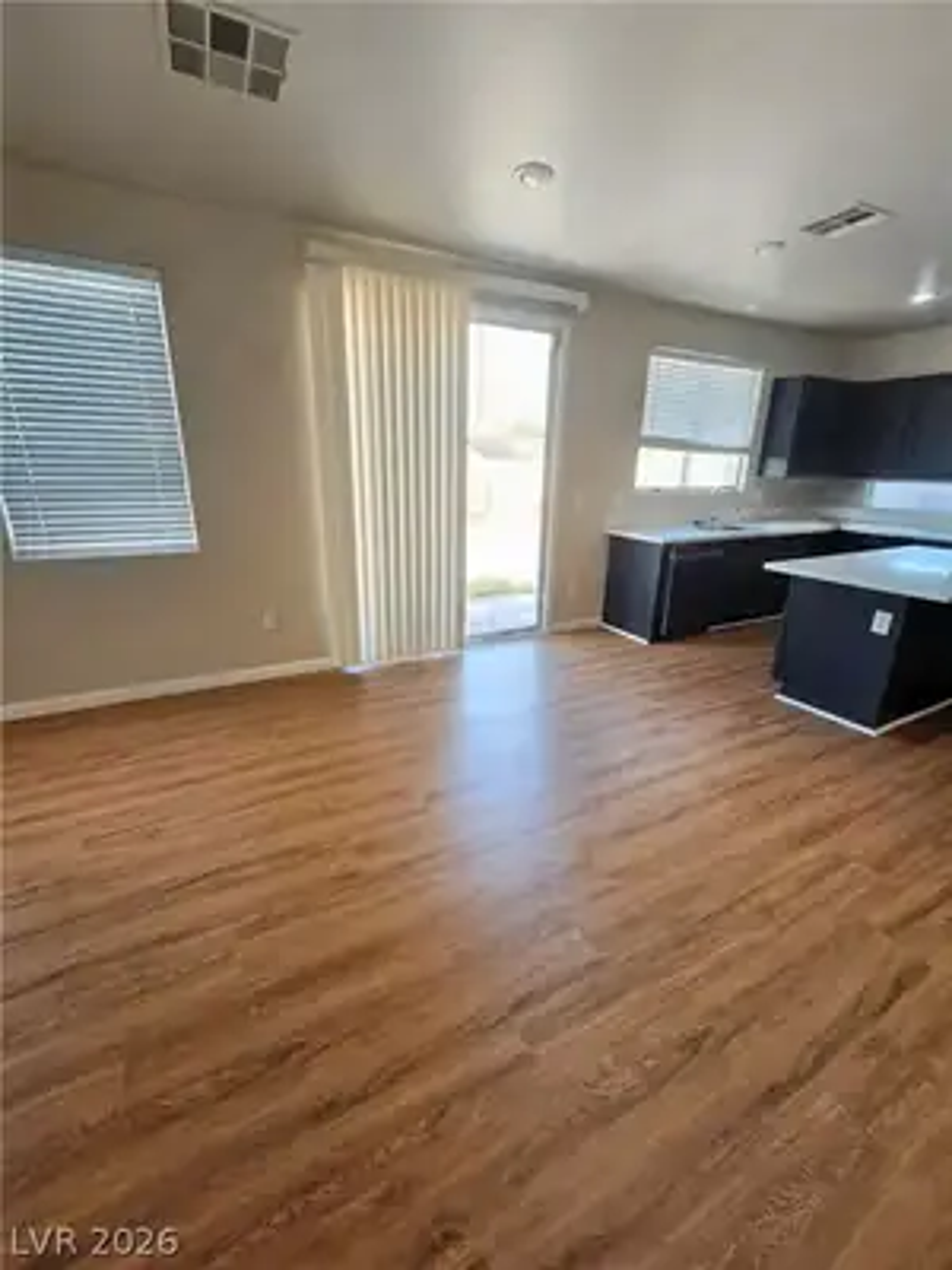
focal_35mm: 13
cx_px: 476
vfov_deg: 106.2
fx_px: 477
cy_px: 635
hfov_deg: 89.9
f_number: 2.2
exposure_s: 1/100
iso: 125
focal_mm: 2.2
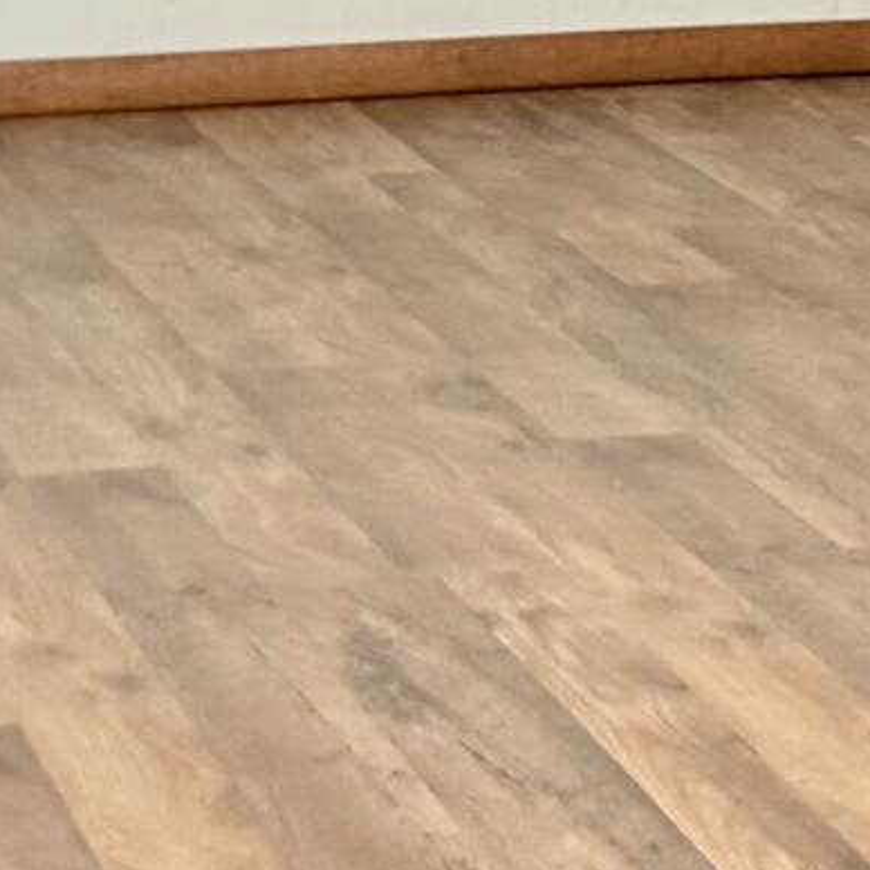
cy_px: -904
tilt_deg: +3.5
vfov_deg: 9.9
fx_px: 4663
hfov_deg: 10.6
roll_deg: +0.2
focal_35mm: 164
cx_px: 794
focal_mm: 6.76
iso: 320
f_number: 1.78
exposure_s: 1/60
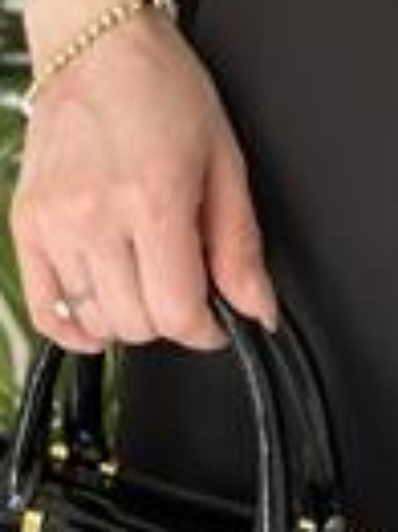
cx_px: 589
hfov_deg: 7.5
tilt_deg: -12.6
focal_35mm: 195
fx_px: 2994
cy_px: -437
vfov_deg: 9.6
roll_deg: -1.6
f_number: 1.78
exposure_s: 1/172
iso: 100
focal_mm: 6.86
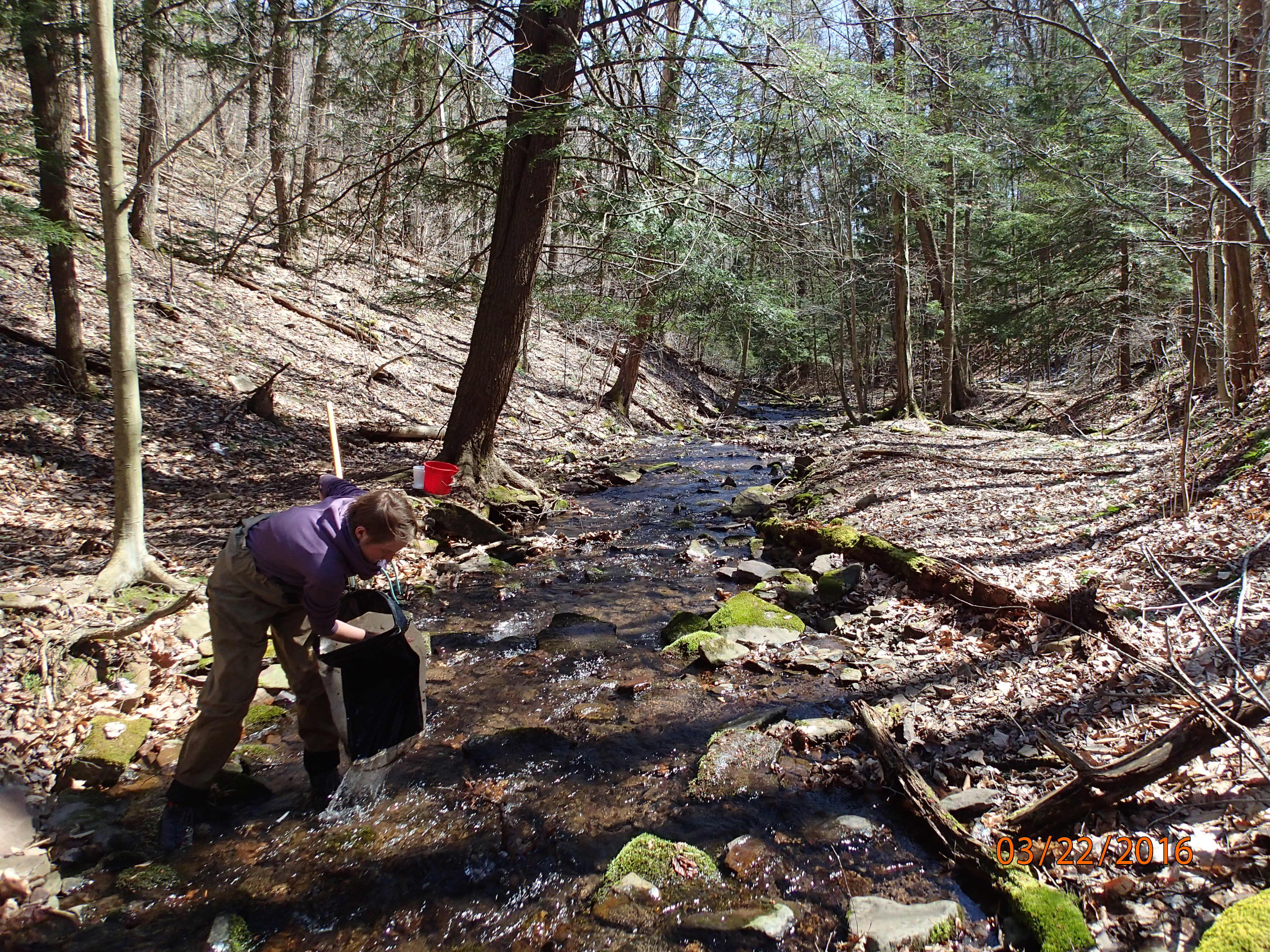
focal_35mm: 25
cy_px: 476
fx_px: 917
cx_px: 635
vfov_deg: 54.9
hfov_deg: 69.4
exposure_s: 1/640
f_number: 2.8
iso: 200
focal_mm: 4.5
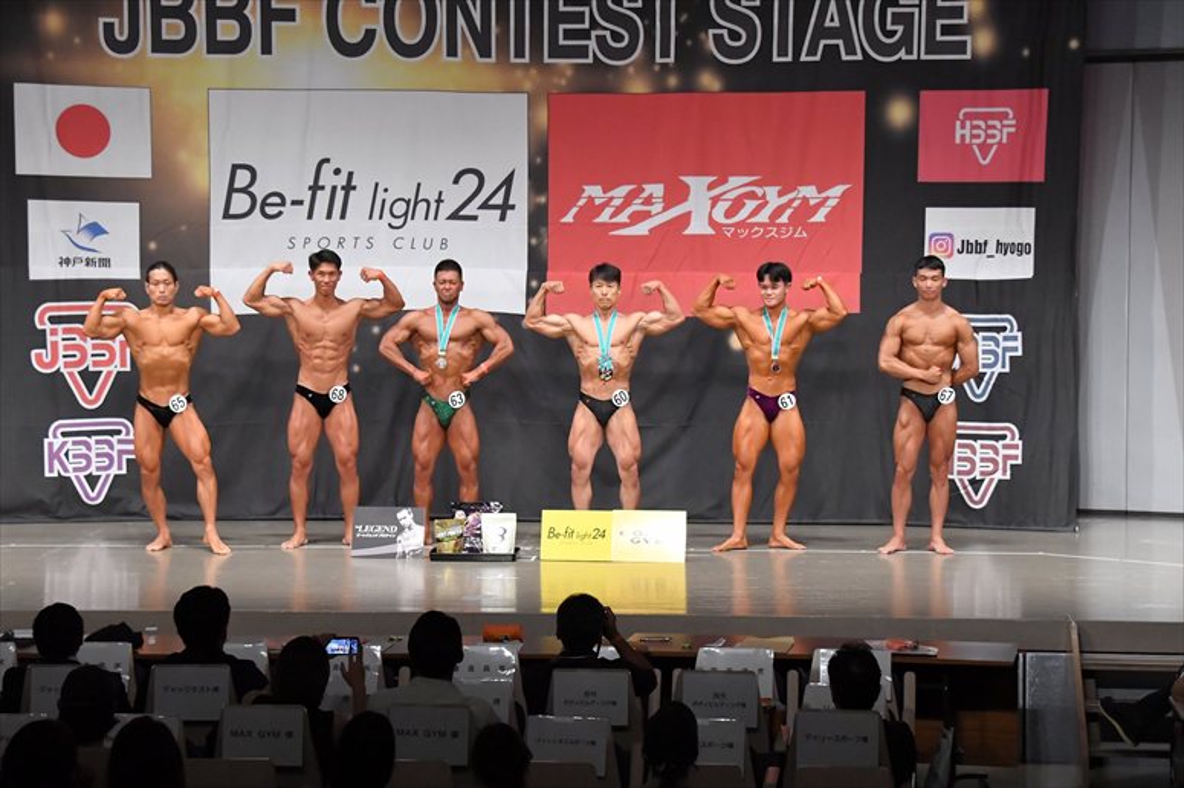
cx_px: 592
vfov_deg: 14.7
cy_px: 394
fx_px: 3057
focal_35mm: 93
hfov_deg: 21.9
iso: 6400
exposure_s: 1/400
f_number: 5.6
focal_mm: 62
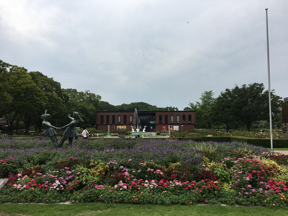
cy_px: 108
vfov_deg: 48.3
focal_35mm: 29
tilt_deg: +3.6
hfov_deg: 61.6
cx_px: 144
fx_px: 241
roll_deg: +0.0
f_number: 2.2
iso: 25
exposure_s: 1/1603
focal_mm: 4.15
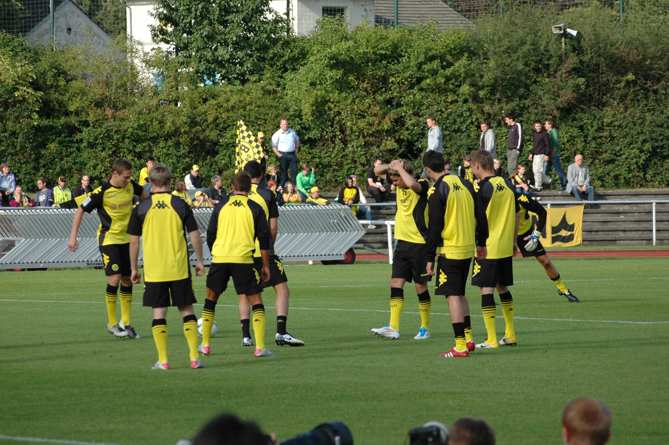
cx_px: 334
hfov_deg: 8.3
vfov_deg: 5.5
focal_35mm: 248
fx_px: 4595
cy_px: 222
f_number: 5.6
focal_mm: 165
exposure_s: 1/500
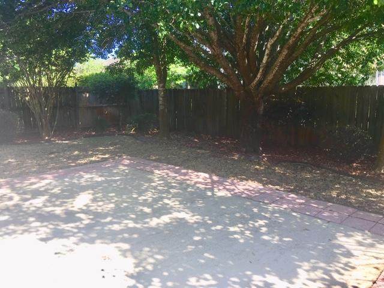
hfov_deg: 61.7
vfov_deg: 48.2
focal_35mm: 29
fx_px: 322
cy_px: 144
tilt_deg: -7.6
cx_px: 192
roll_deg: +0.8
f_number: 2.2
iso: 25
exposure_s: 1/364
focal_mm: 4.15
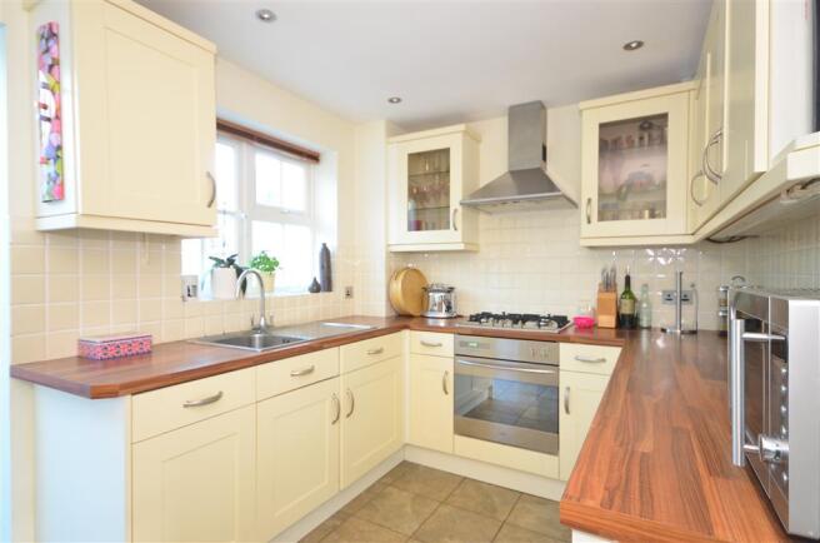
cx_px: 410
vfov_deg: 62.9
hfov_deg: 85.6
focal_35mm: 20
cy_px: 272
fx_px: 443
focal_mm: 13
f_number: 5
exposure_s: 1/4
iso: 200
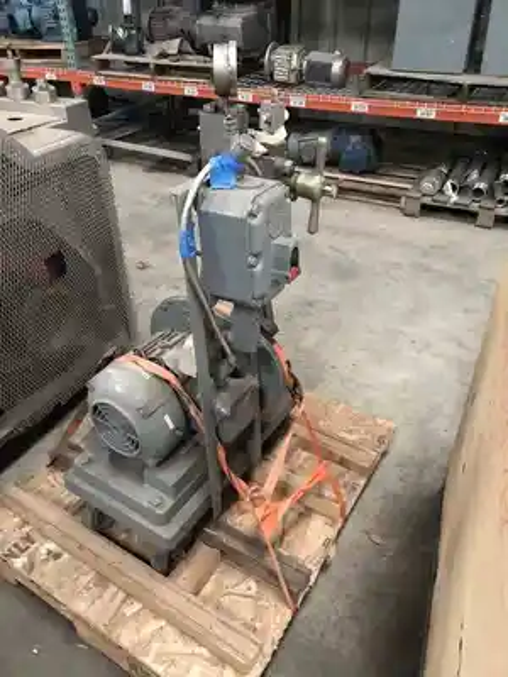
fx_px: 548
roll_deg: +0.9
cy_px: 338
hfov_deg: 49.7
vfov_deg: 63.4
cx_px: 254
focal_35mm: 28
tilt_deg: -33.0
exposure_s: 1/5
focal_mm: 3.99
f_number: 1.8
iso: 100
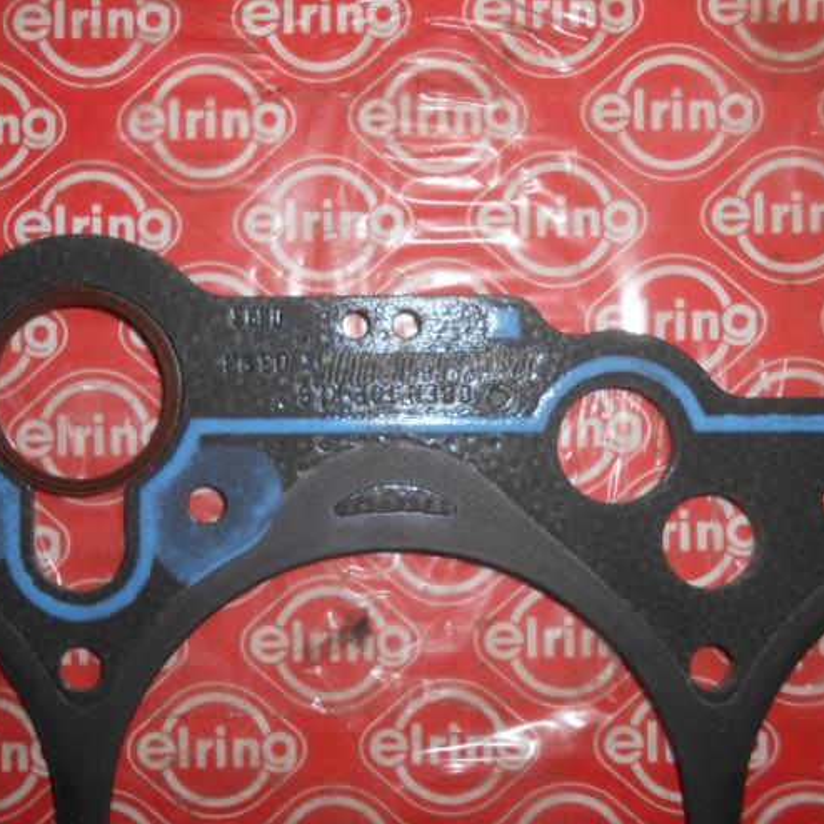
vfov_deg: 52.5
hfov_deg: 51.8
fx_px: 835
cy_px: 415
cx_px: 293
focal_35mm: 31
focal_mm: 4.6
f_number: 11.5
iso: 80
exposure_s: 1/25
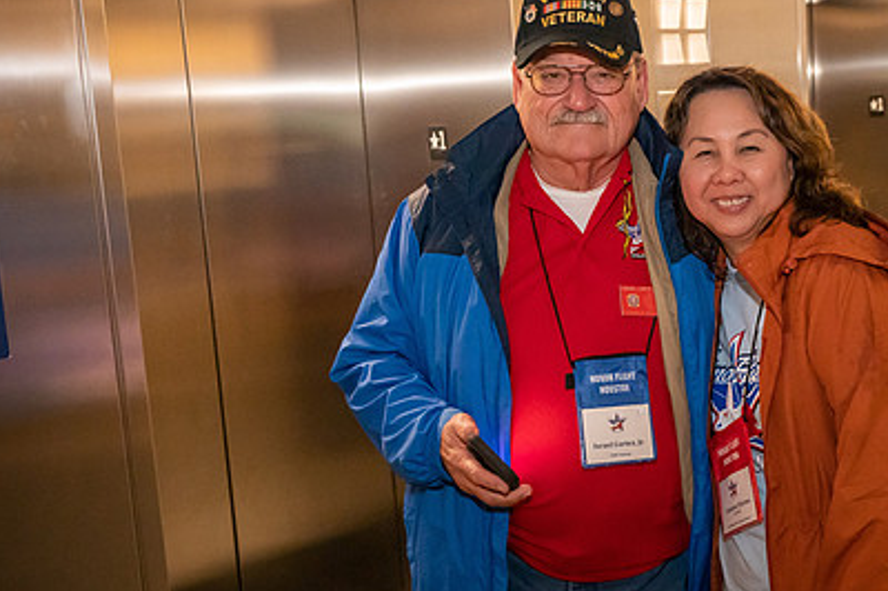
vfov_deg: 26.9
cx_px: 591
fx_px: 1232
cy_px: 296
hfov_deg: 39.2
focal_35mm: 50
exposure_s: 1/80
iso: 12800
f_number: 5
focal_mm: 34.5
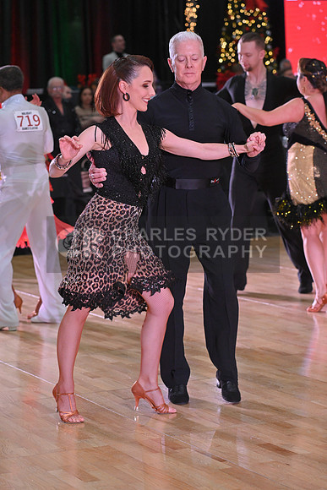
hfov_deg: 12.5
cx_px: 164
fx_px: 1498
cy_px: 245
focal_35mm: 110
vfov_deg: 18.6
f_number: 5
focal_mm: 110
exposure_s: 1/320
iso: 2500
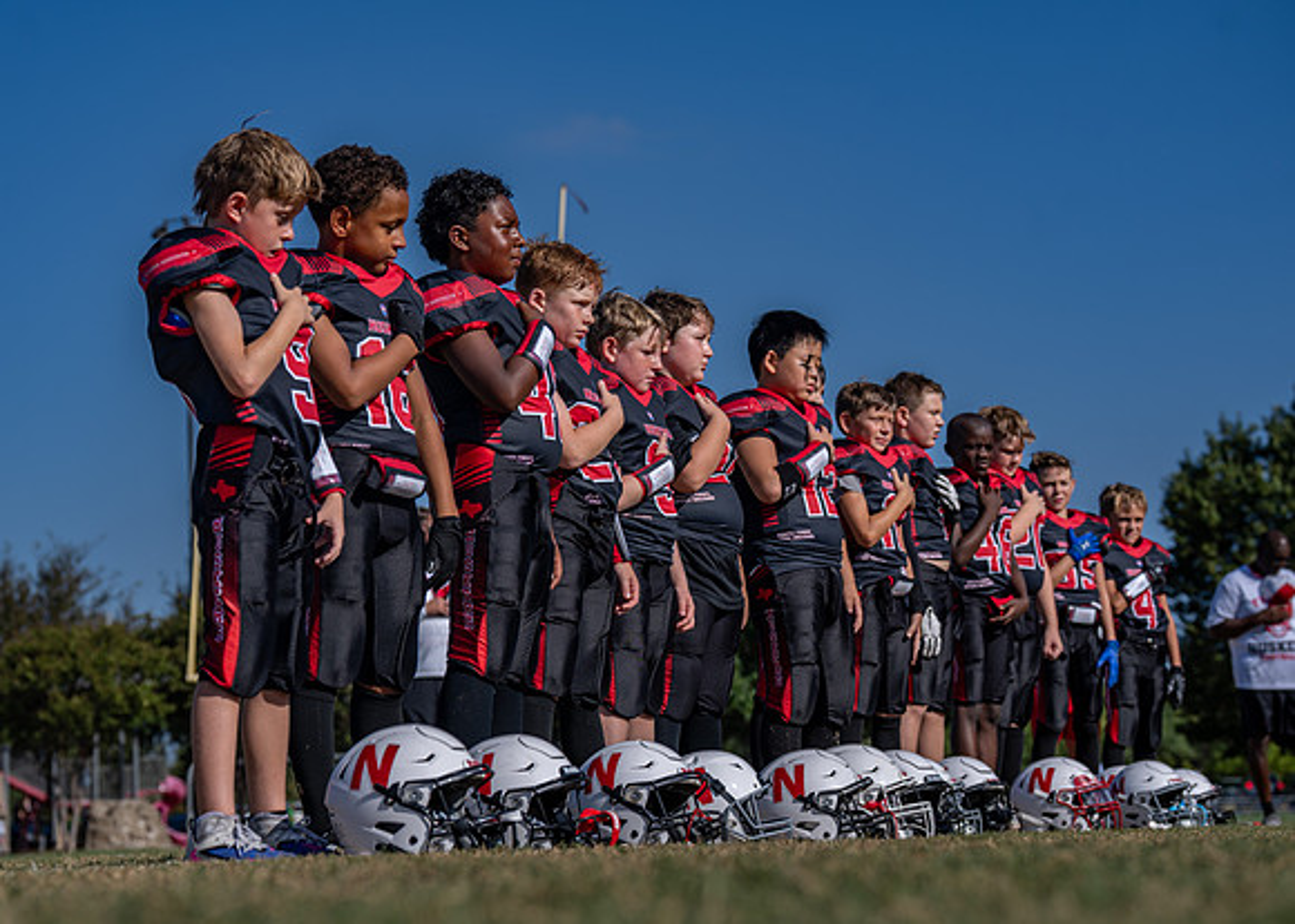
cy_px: 463
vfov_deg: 15.1
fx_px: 3484
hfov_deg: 21.1
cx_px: 611
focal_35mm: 95
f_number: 5
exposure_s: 1/1250
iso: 100
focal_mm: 87
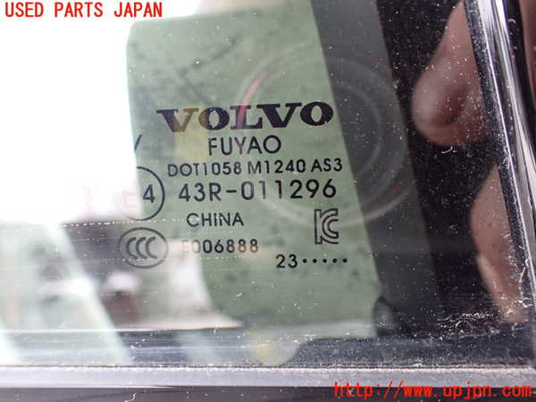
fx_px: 465
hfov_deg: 60.0
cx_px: 268
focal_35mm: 30
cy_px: 201
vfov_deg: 46.8
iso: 640
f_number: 2.3
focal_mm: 5.4
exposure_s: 1/125
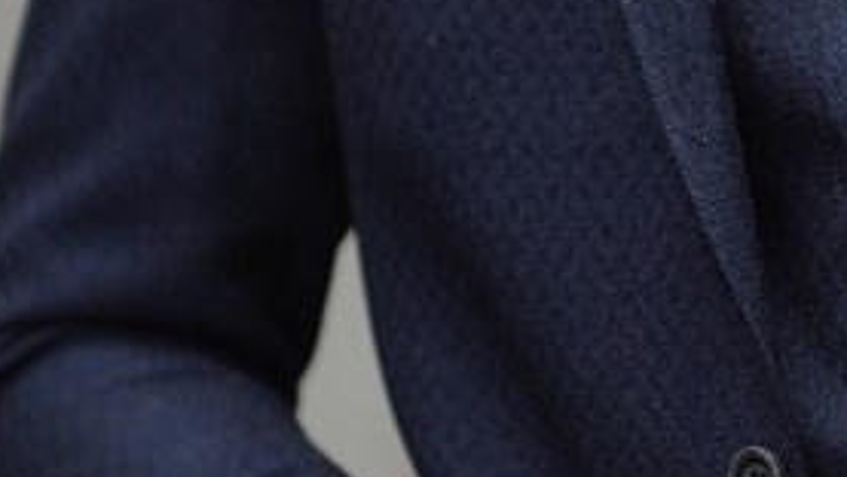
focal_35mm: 443
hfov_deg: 4.9
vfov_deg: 2.7
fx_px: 9952
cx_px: 1021
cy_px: -64
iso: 250
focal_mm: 85
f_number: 1.4
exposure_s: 1/250
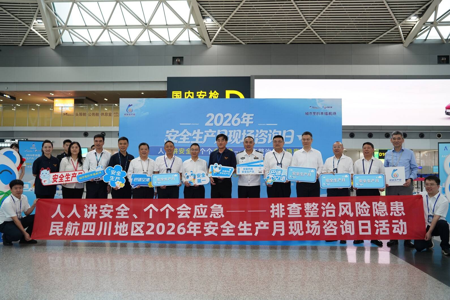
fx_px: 437
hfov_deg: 54.4
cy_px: 150
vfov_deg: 37.9
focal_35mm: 35
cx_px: 225
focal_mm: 35
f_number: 2.8
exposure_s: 1/200
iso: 800
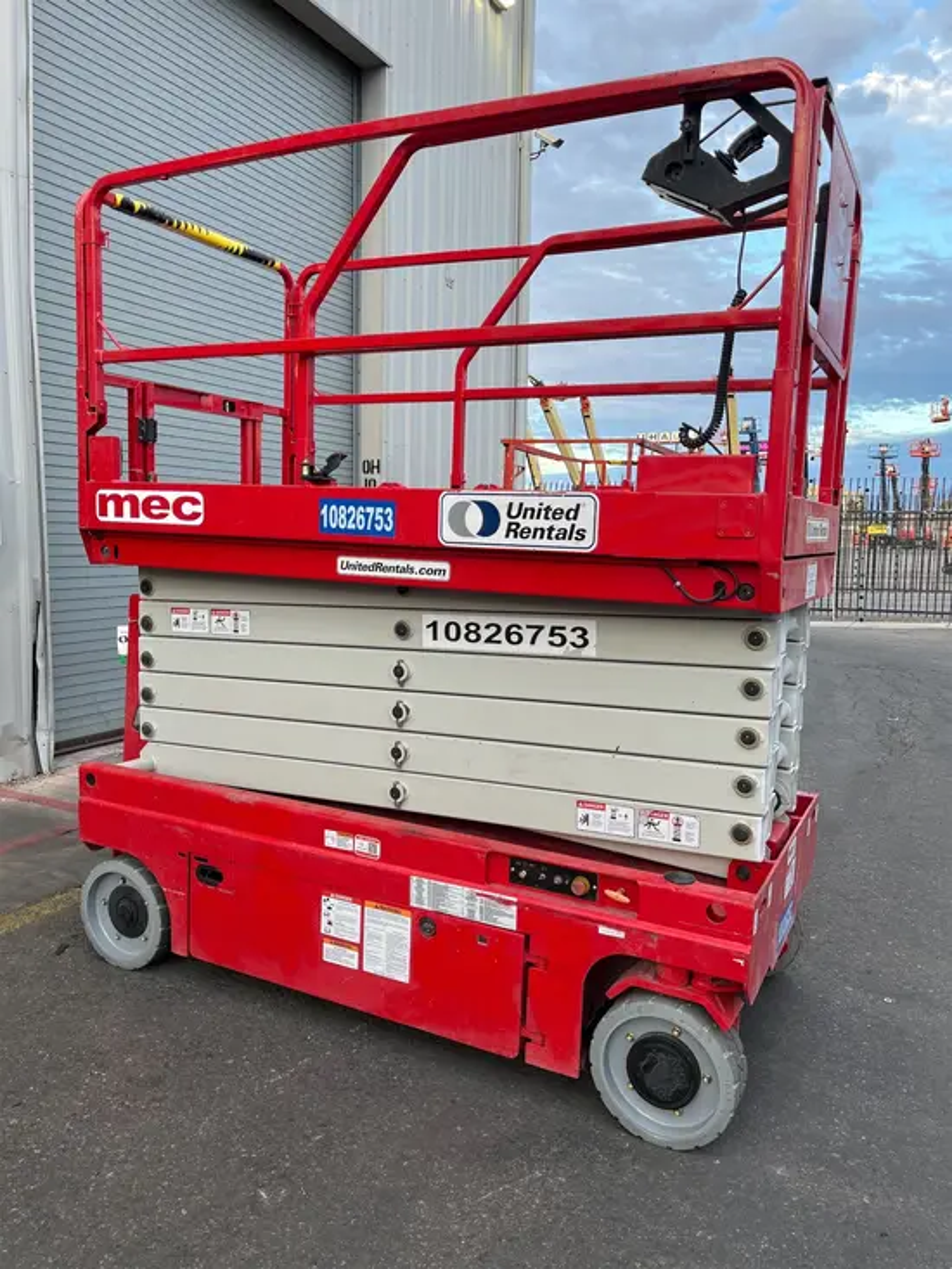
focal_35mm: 26
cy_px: 634
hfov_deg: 53.1
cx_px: 476
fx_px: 953
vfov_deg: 67.3
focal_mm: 5.1
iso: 32
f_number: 1.6
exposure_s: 1/136
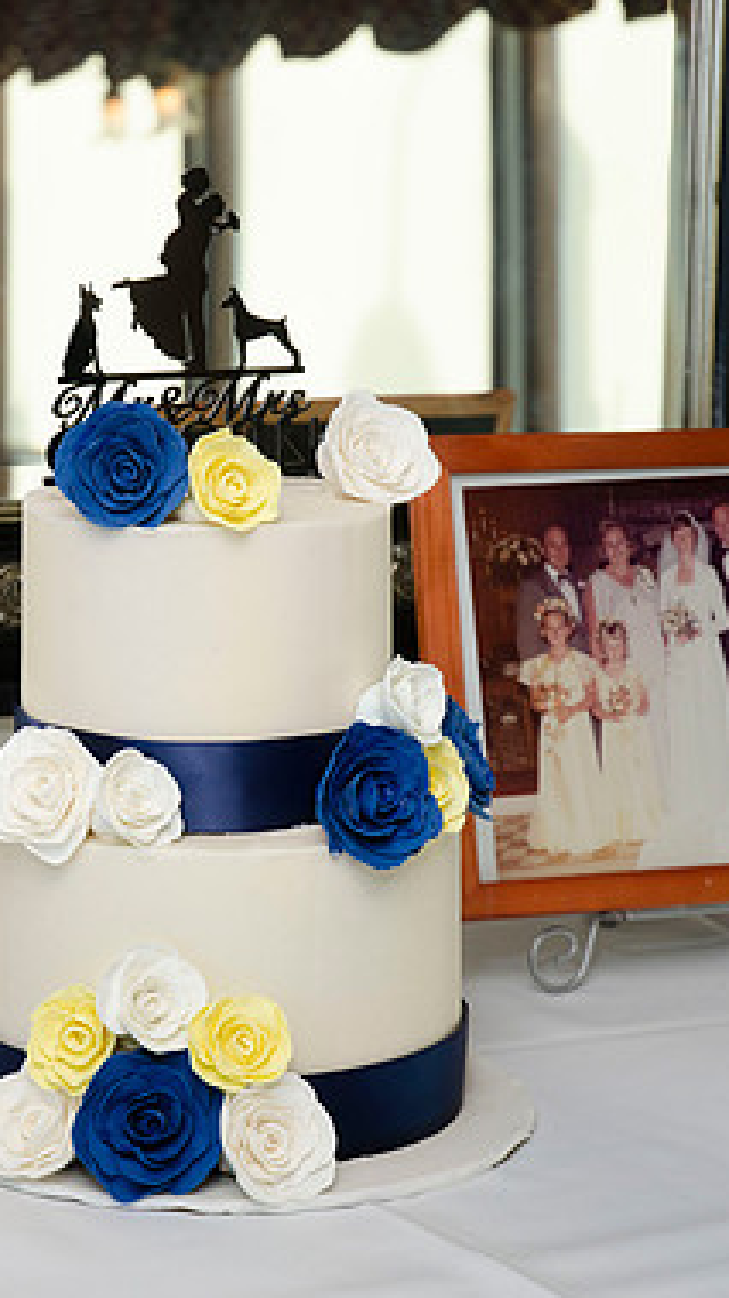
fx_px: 3198
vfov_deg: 22.9
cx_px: 222
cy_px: 651
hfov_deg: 13.0
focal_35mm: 93
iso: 400
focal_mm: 50
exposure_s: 1/200
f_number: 5.6
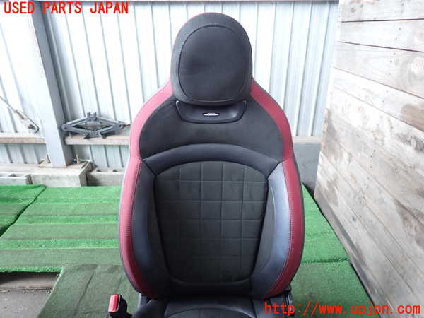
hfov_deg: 69.4
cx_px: 212
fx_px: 306
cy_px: 159
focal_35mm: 25
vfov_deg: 54.9
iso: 200
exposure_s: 1/50
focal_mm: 4.5
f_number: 2
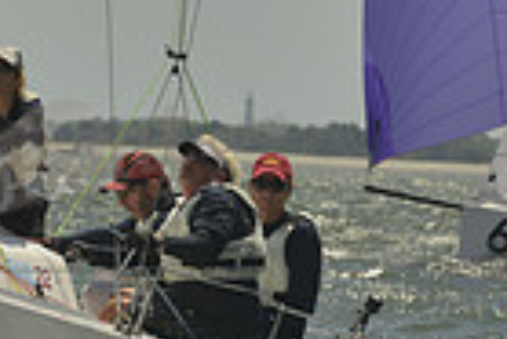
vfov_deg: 1.7
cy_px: 38
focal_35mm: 834
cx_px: -412
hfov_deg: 2.5
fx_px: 11758
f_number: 10
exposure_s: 1/1250
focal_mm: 200
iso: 280
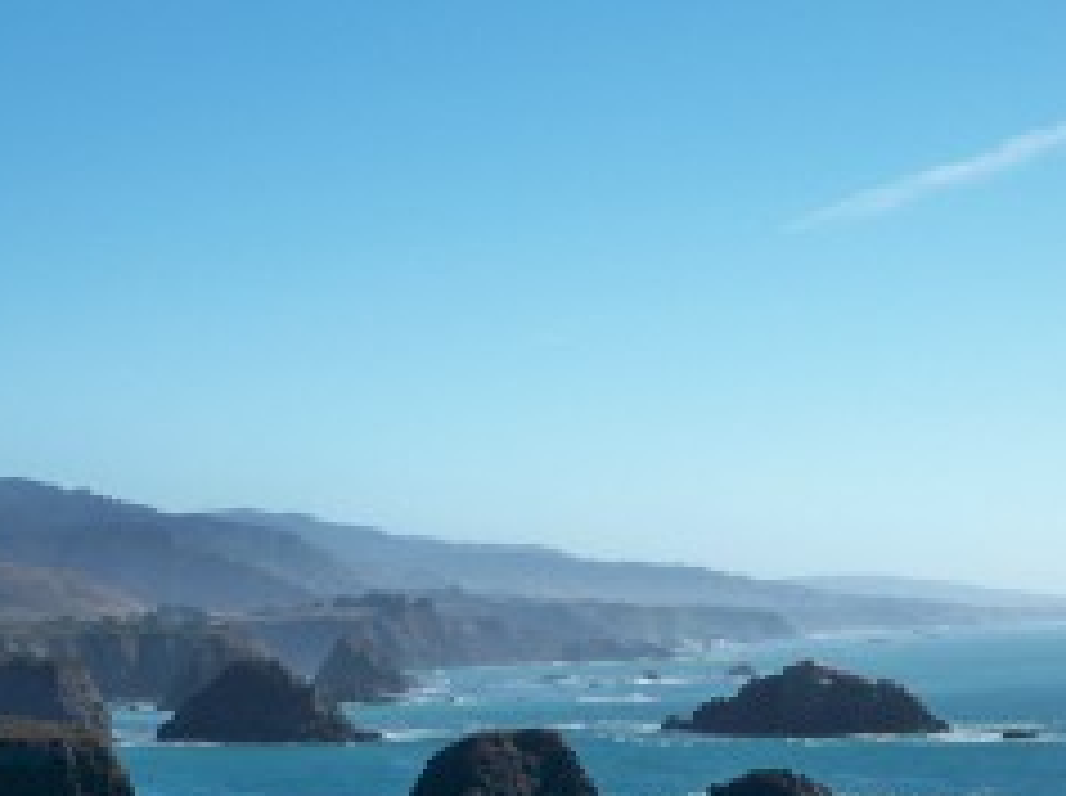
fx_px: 3536
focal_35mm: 115
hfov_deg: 17.1
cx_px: 337
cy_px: 522
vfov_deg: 12.8
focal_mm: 12.1
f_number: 4.5
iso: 64
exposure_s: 1/640
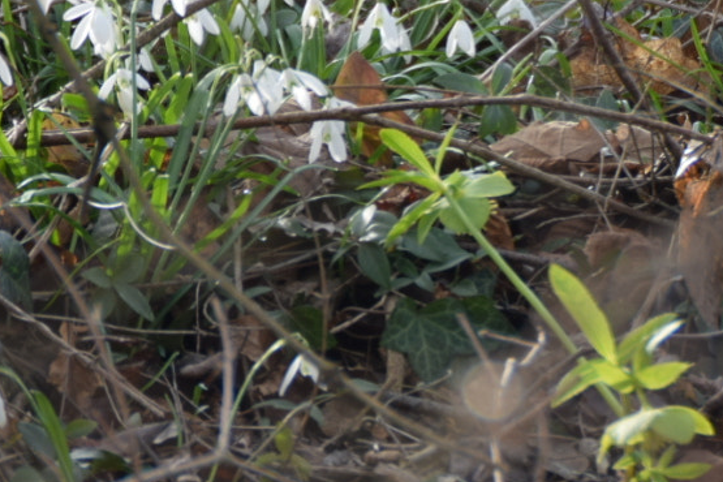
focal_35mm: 963
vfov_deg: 1.4
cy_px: 3
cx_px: 297
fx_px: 19339
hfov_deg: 2.1
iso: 100
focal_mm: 220
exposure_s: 1/125
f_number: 5.6
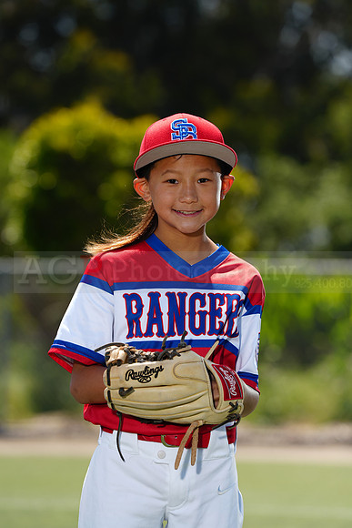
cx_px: 176
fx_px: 2931
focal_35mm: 200
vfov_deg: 10.3
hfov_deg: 6.9
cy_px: 264
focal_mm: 200
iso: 50
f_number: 5
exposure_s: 1/250
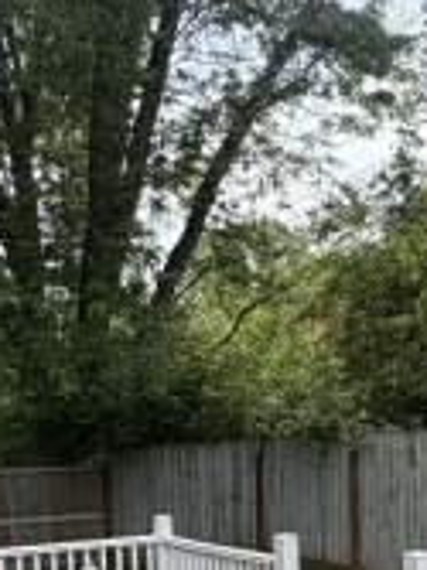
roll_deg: +2.0
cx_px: 345
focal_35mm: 56
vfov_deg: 32.5
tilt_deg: -4.5
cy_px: 524
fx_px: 922
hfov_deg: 25.6
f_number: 2.2
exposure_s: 1/694
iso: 40
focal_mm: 2.22
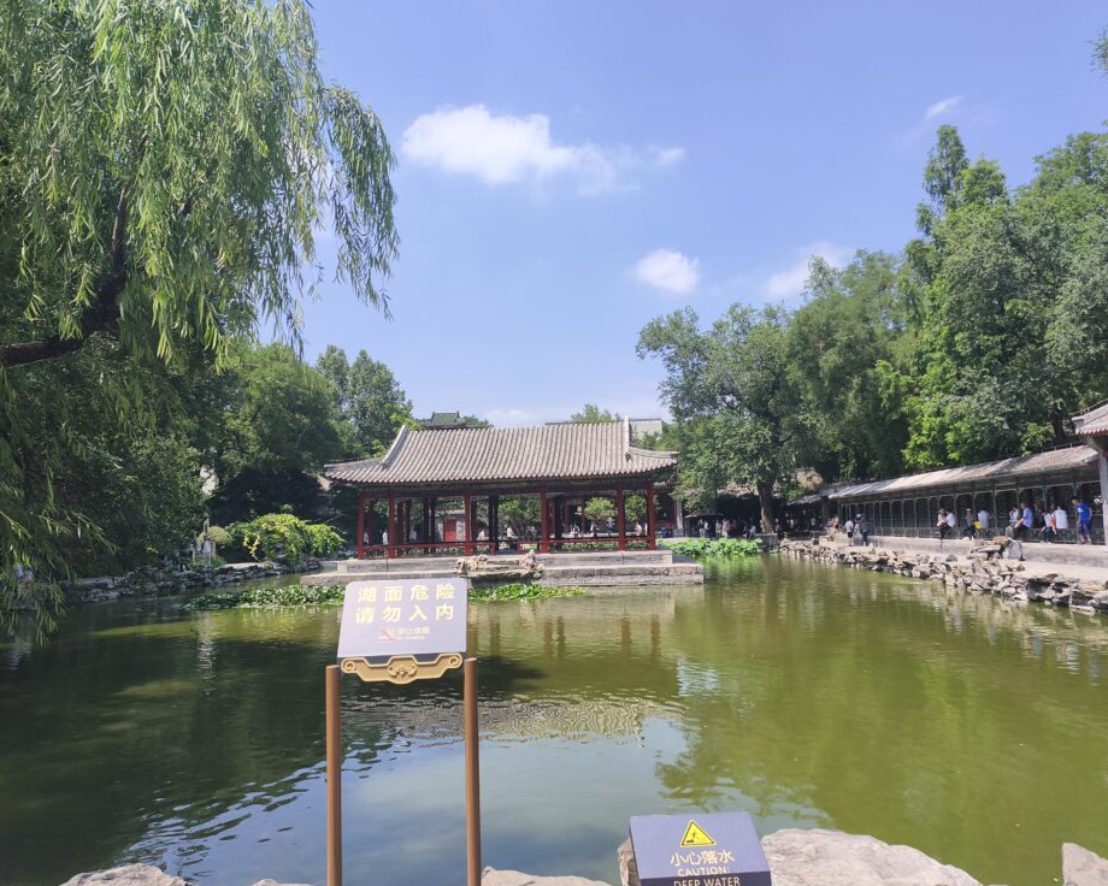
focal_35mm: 25
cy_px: 441
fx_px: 820
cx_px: 594
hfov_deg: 68.0
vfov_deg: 56.8
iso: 50
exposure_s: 1/712
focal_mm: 6.14
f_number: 1.65
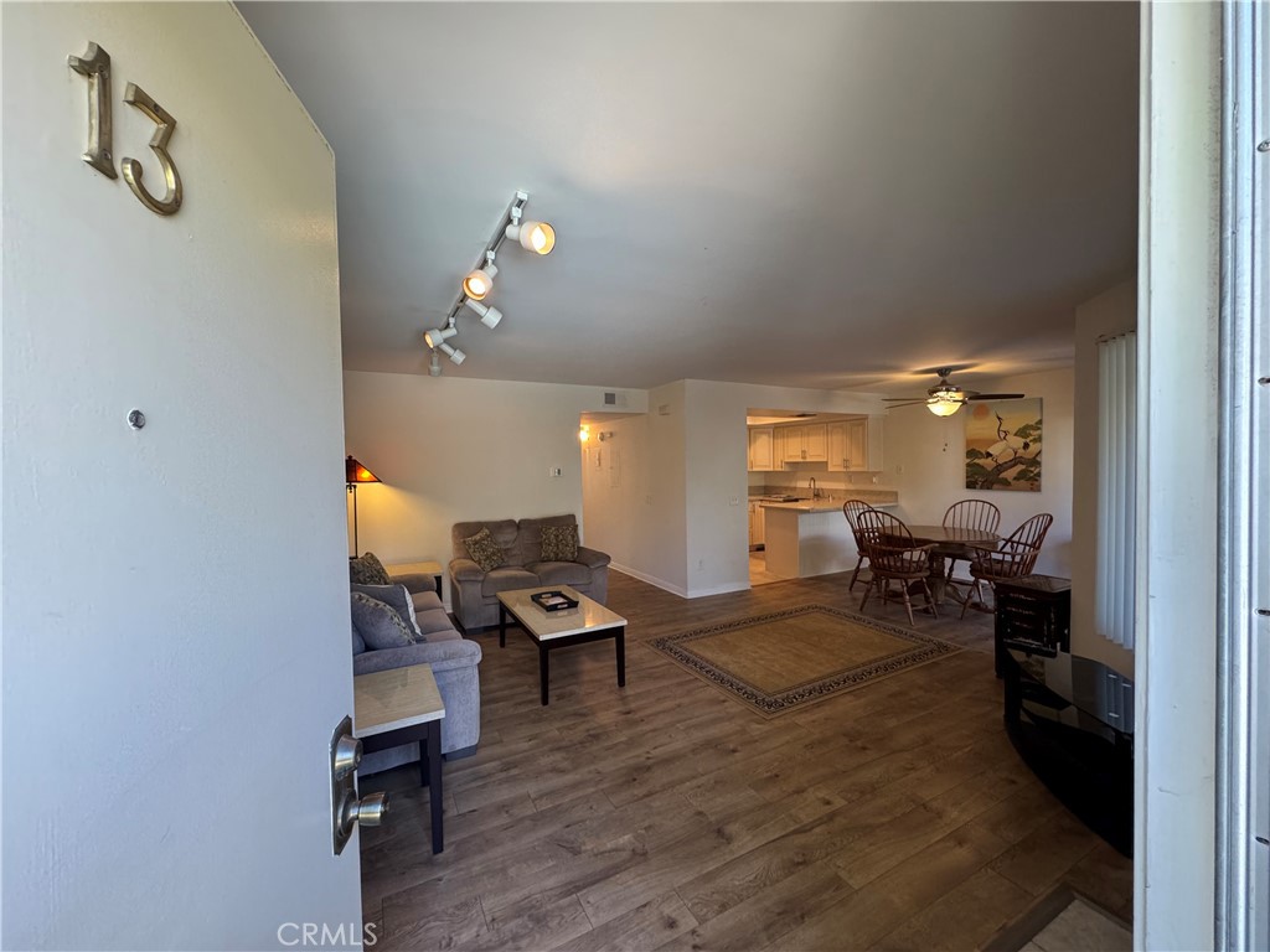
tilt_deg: -1.8
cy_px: 476
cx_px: 635
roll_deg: +0.6
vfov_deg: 85.7
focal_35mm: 14
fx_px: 514
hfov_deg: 102.1
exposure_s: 1/120
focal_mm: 2.22
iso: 250
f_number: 2.2
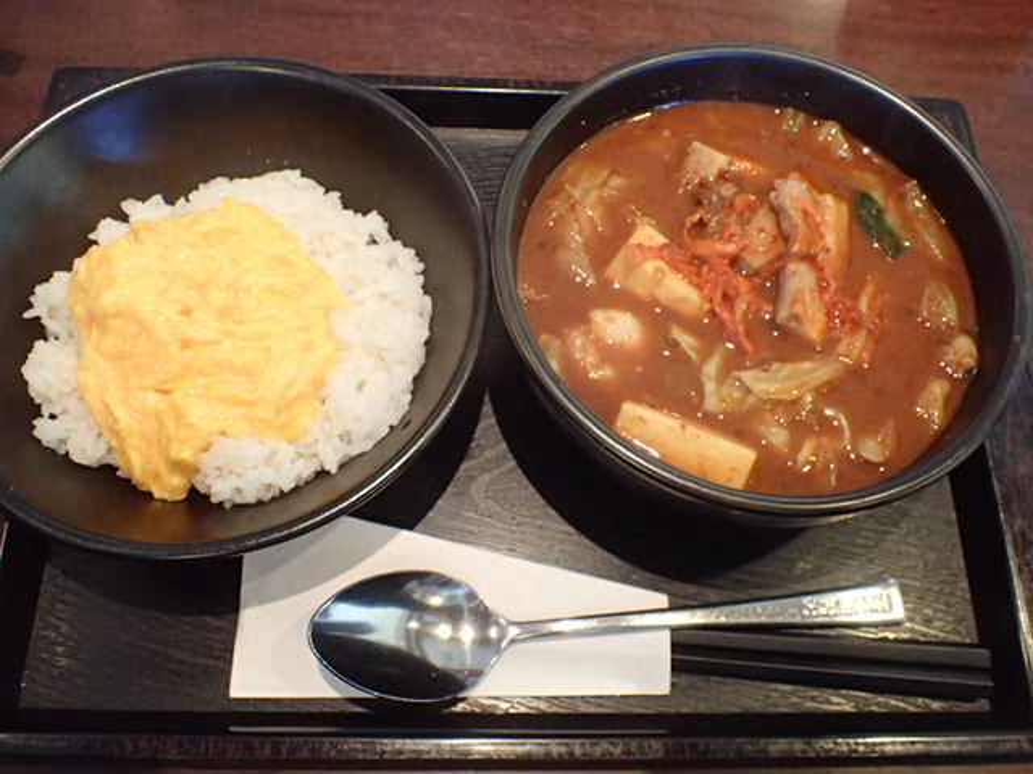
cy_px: 387
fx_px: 895
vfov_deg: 46.8
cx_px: 516
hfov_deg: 60.0
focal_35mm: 30
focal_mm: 5.5
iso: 800
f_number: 2.3
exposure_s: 1/125
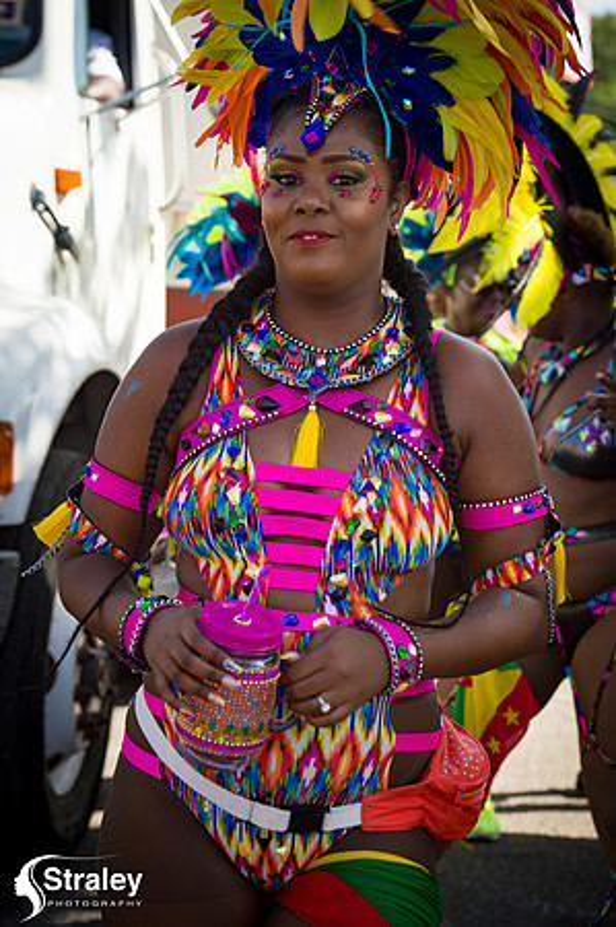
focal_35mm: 102
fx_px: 2624
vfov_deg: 20.0
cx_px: 308
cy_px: 464
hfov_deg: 13.4
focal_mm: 102
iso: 100
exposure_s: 1/200
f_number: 8
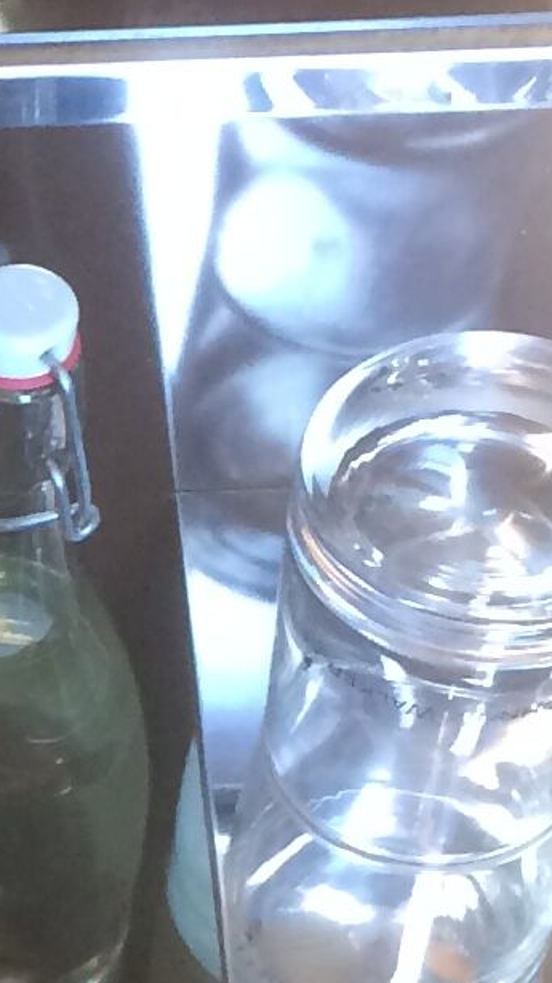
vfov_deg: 12.2
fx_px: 4375
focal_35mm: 168
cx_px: -650
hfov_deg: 6.9
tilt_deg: -66.0
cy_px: 1481
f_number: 2.2
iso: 64
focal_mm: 4.15
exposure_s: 1/33
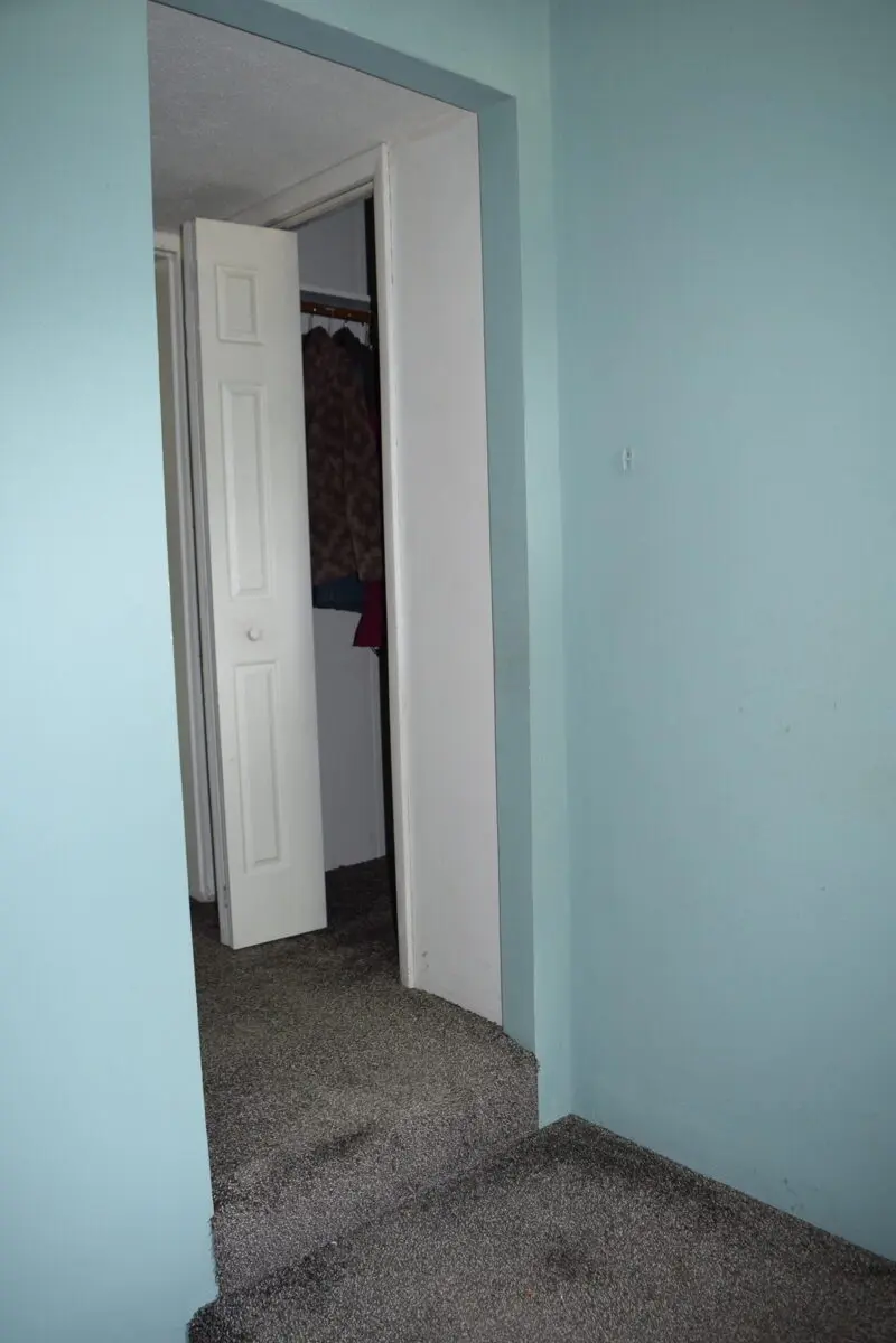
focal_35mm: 27
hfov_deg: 47.9
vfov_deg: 67.4
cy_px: 672
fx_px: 1008
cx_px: 448
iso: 800
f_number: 4.5
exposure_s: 1/80
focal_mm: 18
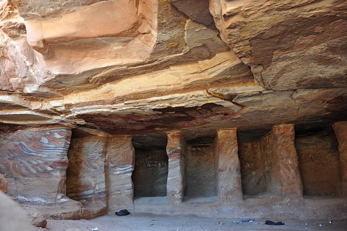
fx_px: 279
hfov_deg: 63.7
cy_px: 116
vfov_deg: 44.9
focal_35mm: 29
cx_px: 174
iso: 400
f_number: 3.5
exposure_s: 1/50
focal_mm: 29
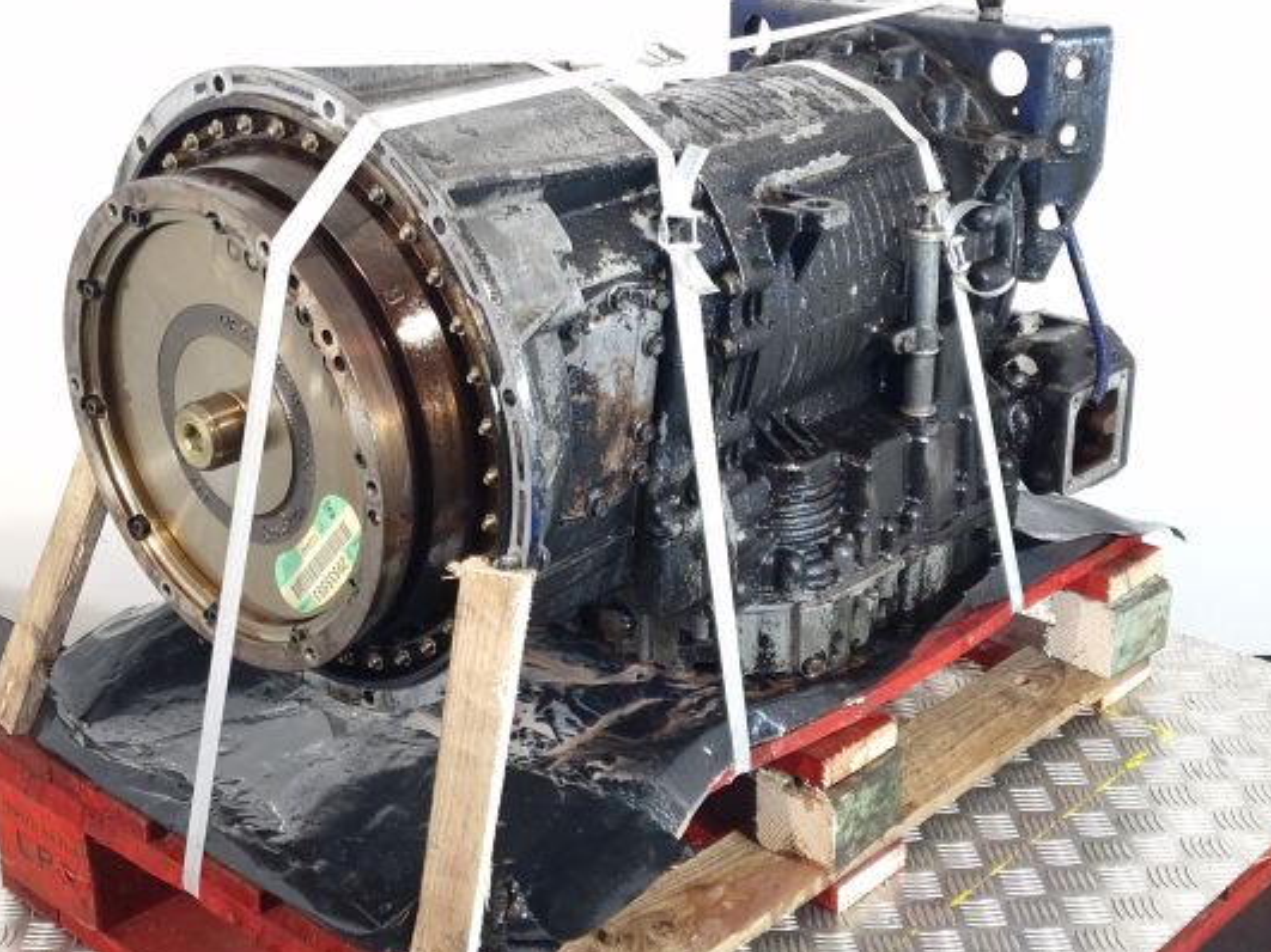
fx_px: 954
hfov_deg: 67.3
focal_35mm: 26
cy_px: 433
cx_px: 598
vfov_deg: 53.0
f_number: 1.8
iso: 125
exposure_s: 1/50
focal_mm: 6.4
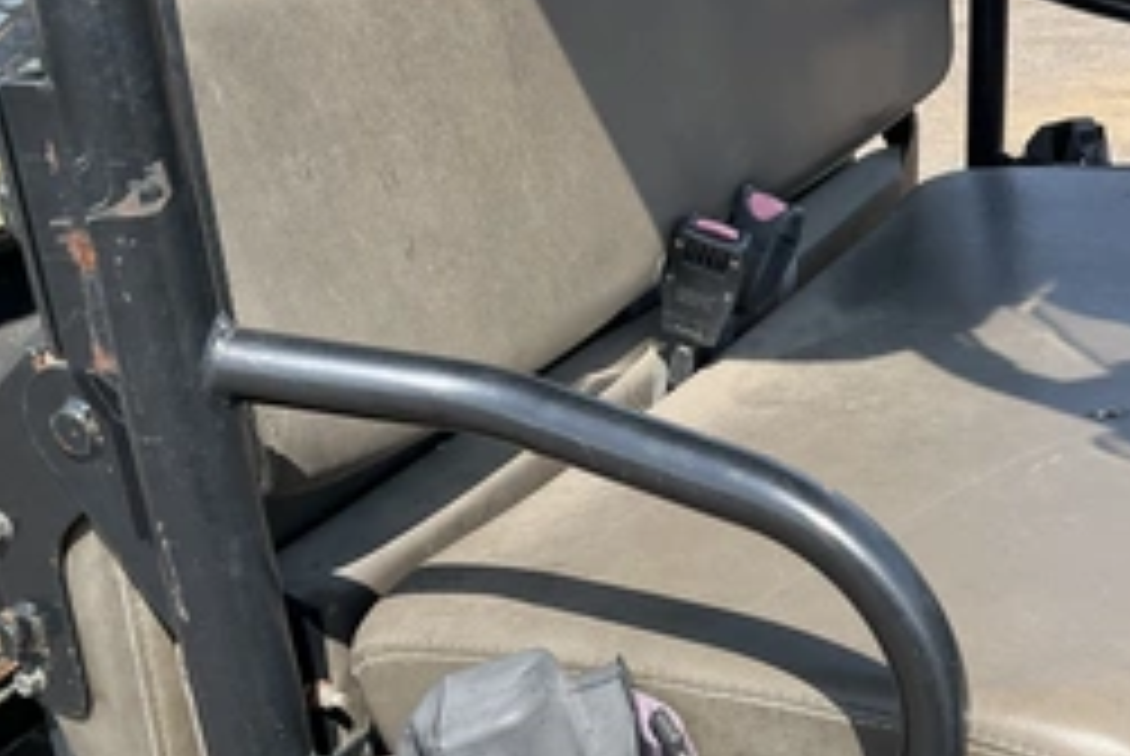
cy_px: 472
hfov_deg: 40.5
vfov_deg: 28.0
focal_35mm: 48
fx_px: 1508
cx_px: 770
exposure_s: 1/770
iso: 25
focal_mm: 3
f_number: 1.8
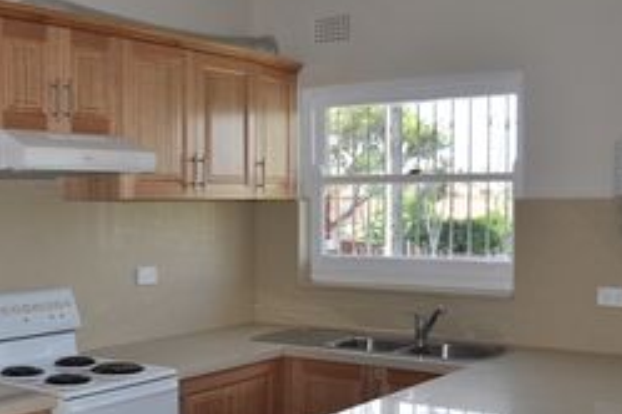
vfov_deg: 26.3
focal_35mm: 51
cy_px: 276
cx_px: 142
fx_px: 881
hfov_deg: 37.7
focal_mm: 18
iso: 200
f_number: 3.5
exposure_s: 1/200
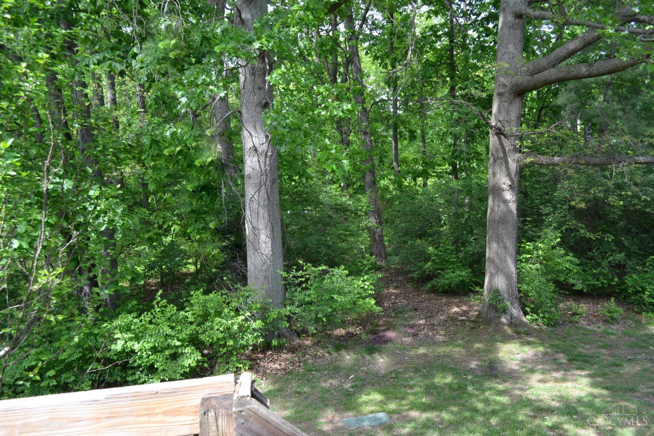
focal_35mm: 27
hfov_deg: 67.4
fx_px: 490
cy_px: 218
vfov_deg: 47.9
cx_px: 327
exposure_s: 1/125
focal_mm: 18
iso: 250
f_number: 5.6
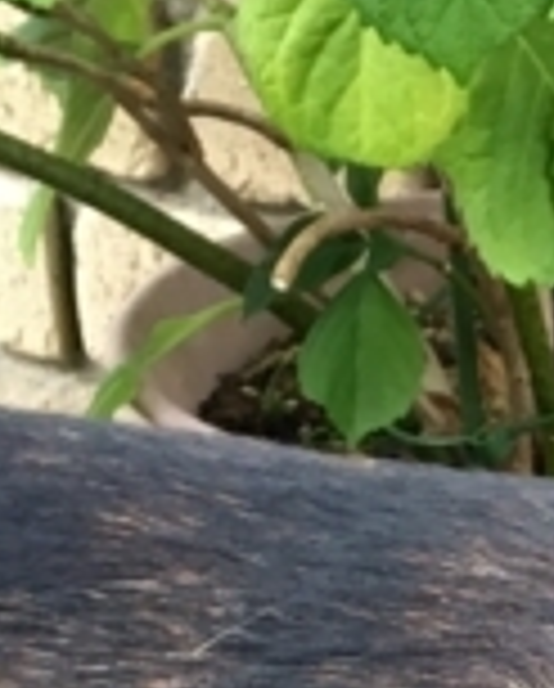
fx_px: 3862
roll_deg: -3.1
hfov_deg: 7.9
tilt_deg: -31.2
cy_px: 958
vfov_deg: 9.9
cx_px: 991
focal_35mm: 189
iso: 32
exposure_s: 1/30
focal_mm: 4.15
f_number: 2.2
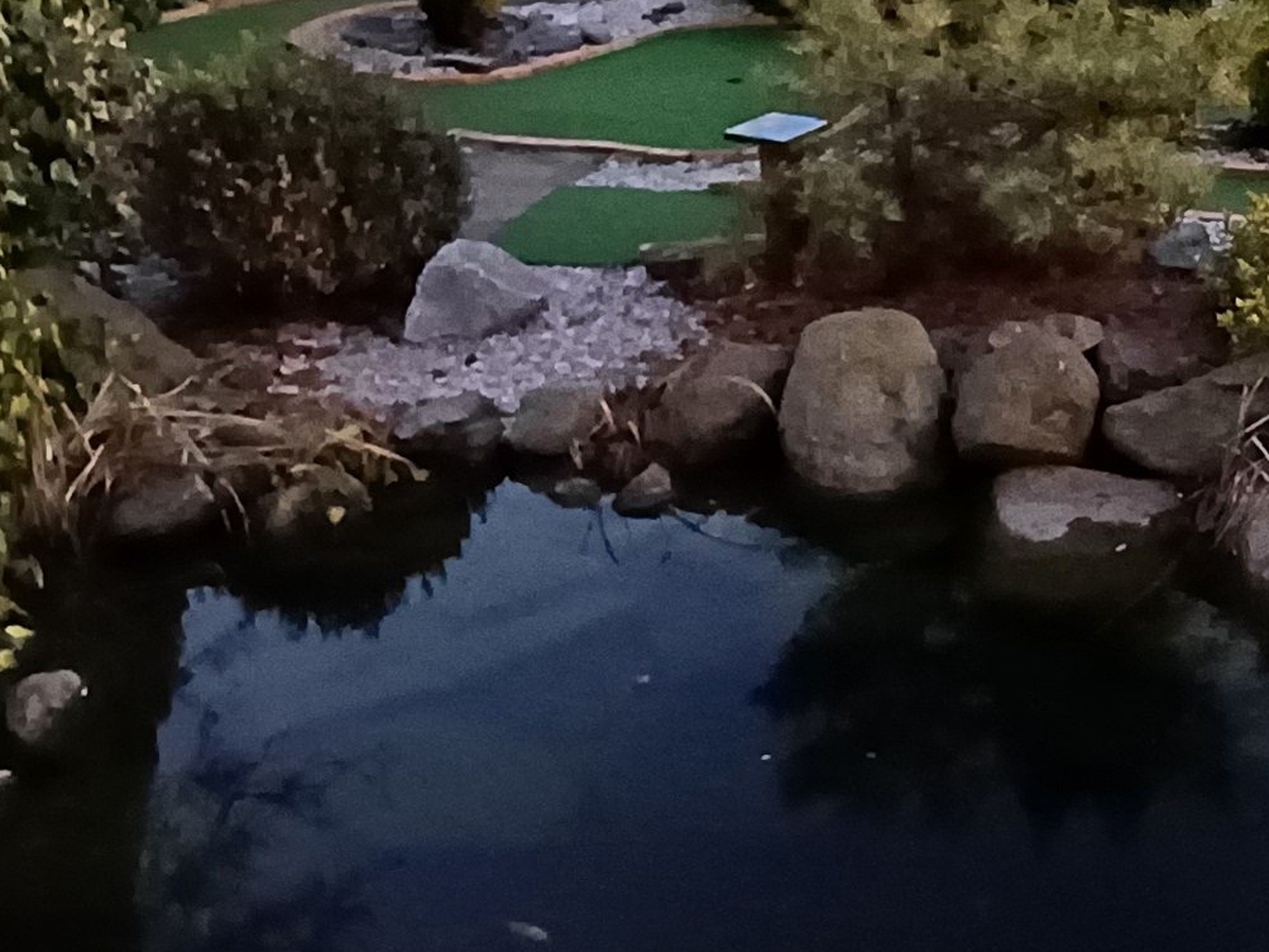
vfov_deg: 27.7
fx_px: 1906
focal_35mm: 52
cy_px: 245
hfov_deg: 32.8
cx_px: 1356
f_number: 2.2
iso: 640
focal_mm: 1.64
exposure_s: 1/20
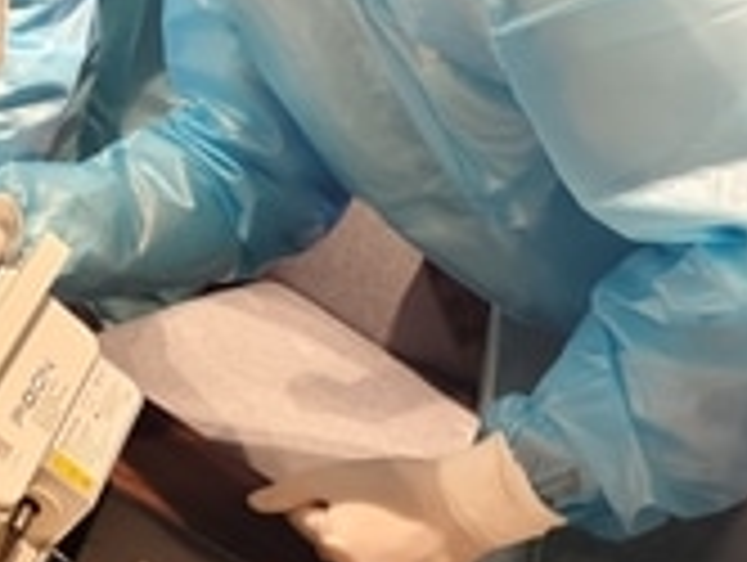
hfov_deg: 21.7
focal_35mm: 76
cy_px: 90
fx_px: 1642
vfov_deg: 19.2
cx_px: -356
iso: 127
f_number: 1.68
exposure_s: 1/60
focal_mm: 6.45
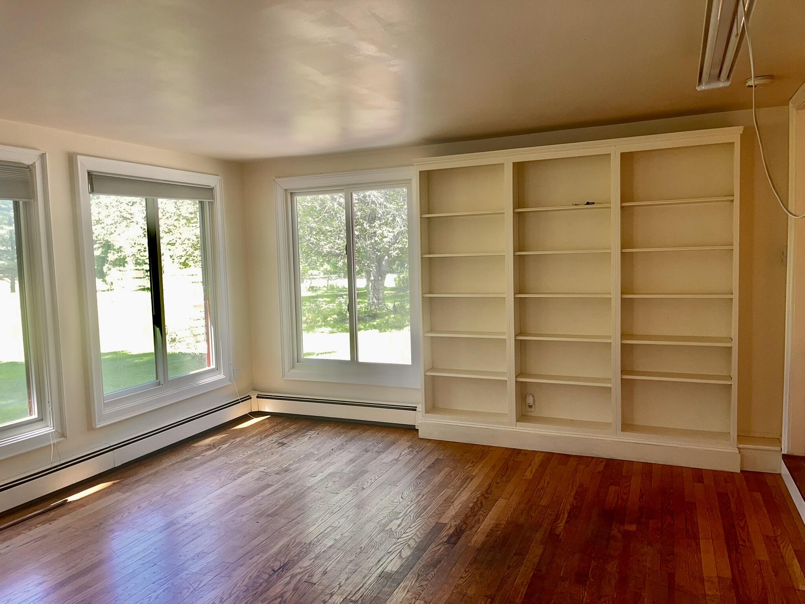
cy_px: 302
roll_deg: +1.4
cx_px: 402
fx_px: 605
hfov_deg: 67.3
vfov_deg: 53.1
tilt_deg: -4.7
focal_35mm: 26
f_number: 1.6
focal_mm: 5.1
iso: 32
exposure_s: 1/52
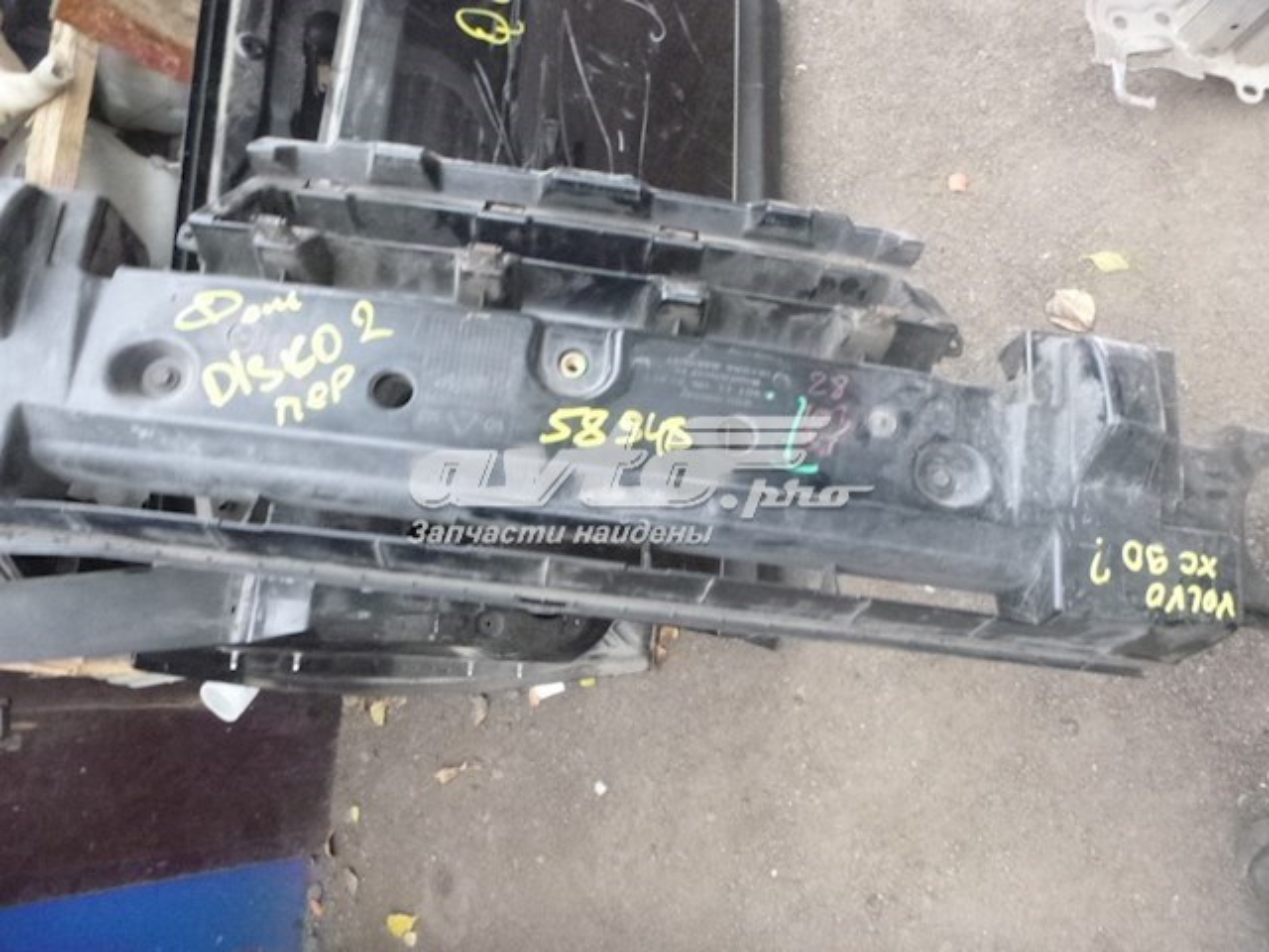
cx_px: 634
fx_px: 916
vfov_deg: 54.9
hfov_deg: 69.4
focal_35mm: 25
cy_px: 476
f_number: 3.9
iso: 800
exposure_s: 1/25
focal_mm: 4.5
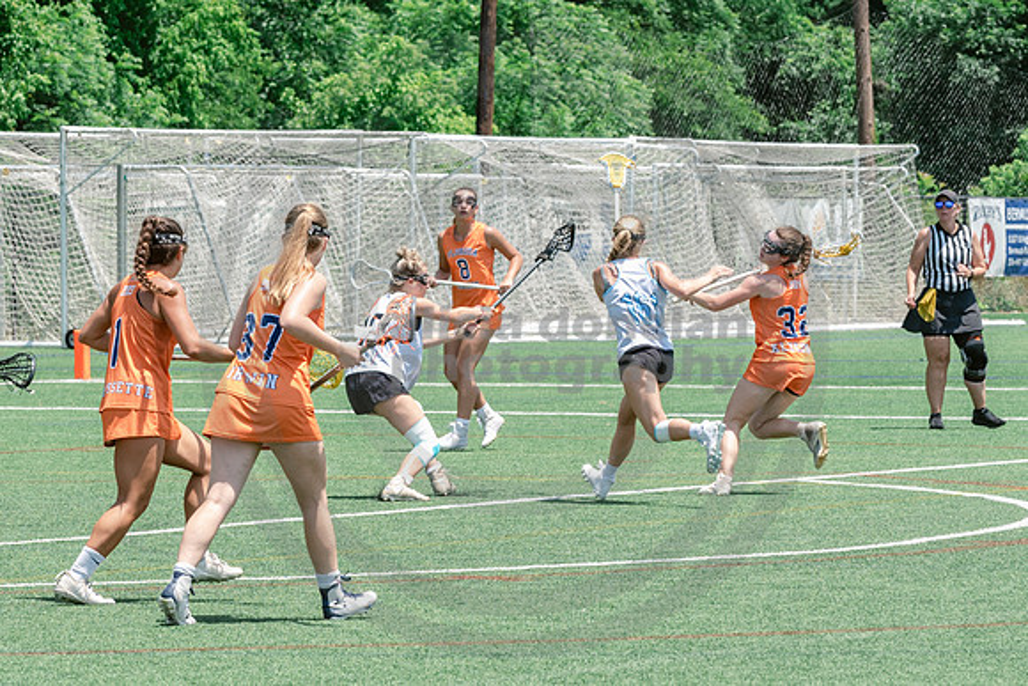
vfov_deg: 5.2
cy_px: 398
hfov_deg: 7.7
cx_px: 616
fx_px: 7613
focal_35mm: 267
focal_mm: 120
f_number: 7.1
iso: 400
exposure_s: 1/800
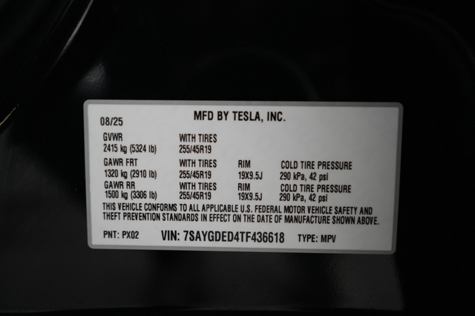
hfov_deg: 65.5
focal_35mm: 28
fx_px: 369
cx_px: 238
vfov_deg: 46.4
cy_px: 158
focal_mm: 28
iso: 5000
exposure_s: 1/160
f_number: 2.8
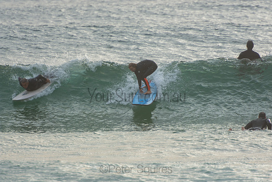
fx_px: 4534
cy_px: 91
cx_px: 136
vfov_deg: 2.3
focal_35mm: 600
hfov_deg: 3.4
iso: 140
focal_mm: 400
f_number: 5.6
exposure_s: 1/400
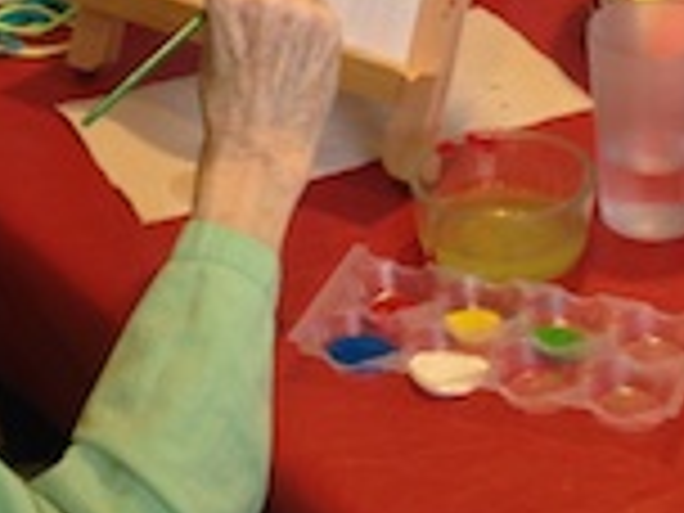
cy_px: -122
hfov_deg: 14.8
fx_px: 2628
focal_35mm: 133
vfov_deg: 10.9
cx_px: 418
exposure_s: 1/24
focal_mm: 4.28
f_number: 2.4
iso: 50
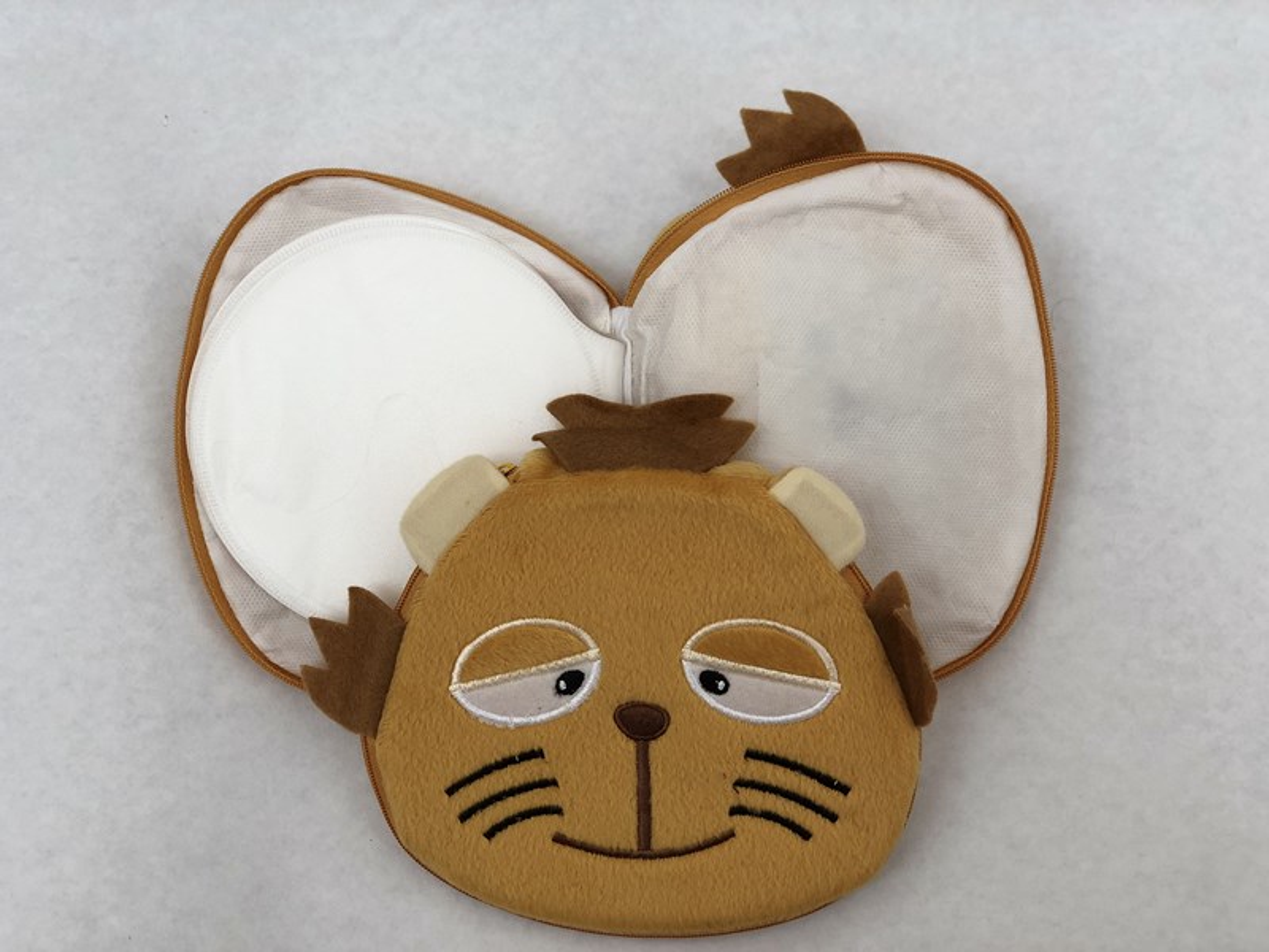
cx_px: 634
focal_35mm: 52
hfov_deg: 36.8
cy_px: 476
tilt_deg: -78.4
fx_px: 1906
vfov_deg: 28.0
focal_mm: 6
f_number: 2.4
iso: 32
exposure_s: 1/50
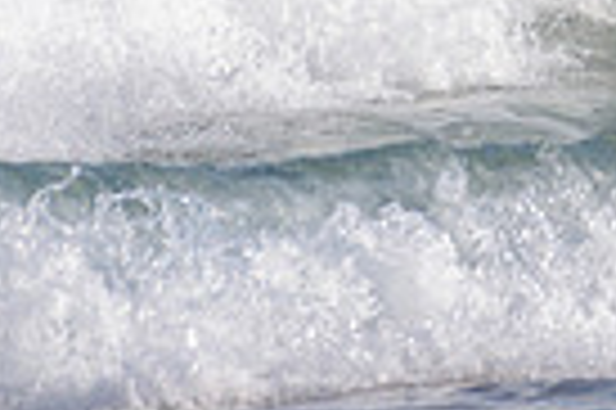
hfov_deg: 0.8
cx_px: 746
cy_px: -237
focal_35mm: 2595
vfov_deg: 0.5
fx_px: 44350
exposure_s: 1/2000
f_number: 5.6
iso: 180
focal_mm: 500
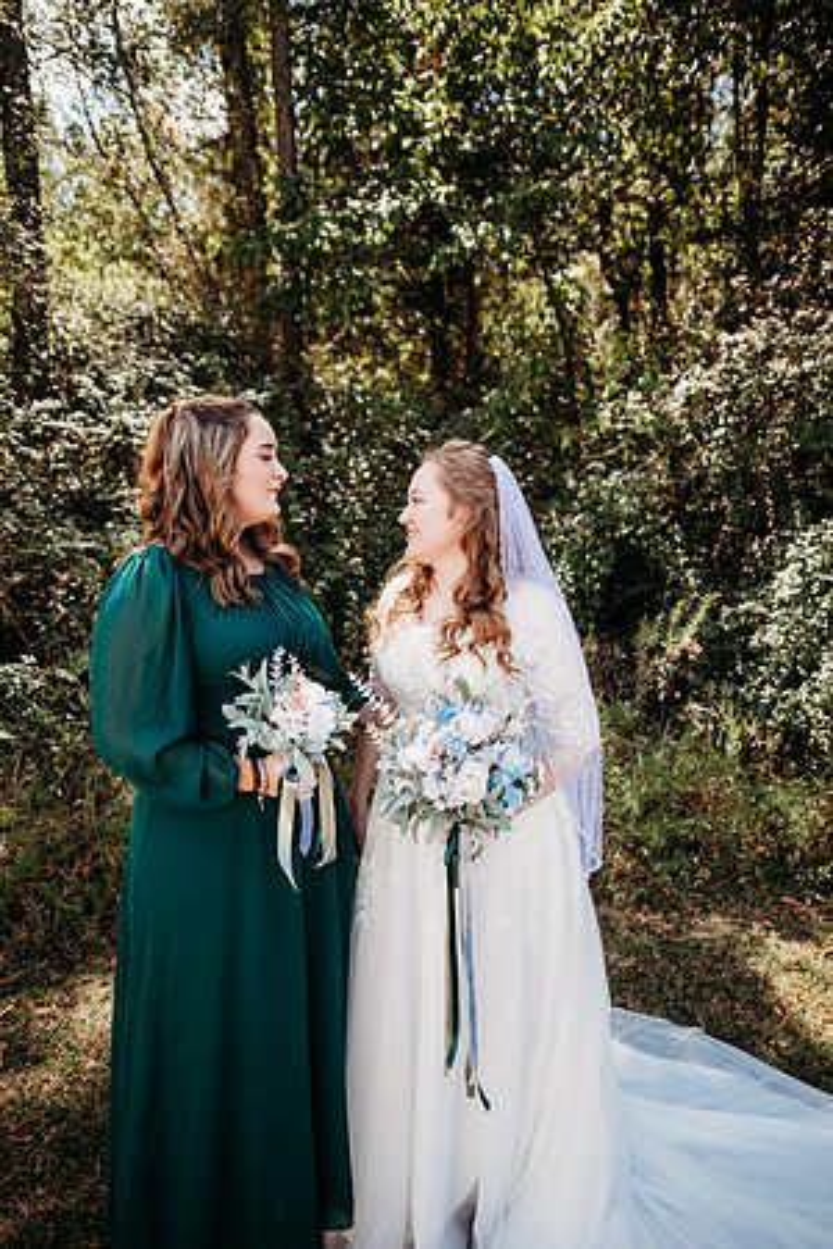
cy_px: 624
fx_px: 833
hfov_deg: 53.1
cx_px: 416
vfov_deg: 73.7
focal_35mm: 24
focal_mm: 24
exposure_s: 1/800
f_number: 2.2
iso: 100
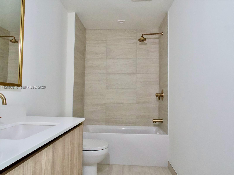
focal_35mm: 24
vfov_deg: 56.8
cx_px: 117
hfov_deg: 71.6
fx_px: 162
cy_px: 88
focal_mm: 12
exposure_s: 1/15
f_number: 10
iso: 3200
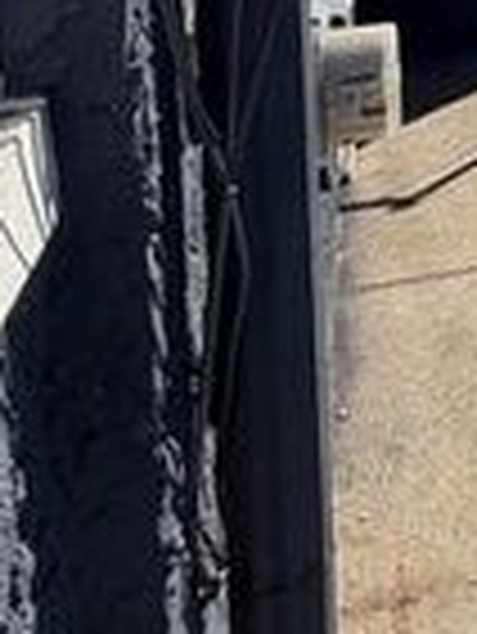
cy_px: -200
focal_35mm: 66
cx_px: 1089
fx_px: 1211
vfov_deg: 25.2
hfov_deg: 15.2
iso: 20
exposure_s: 1/1285
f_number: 2.2
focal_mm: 2.22
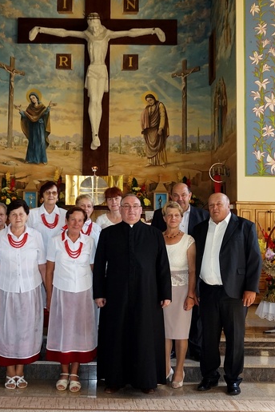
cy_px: 207
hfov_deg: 29.1
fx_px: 527
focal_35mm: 46
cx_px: 100
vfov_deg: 42.7
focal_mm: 20
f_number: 4
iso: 1000
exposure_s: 1/160
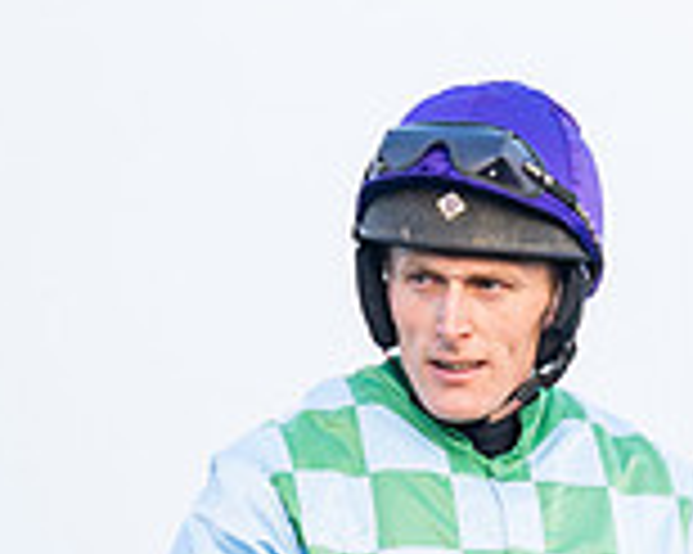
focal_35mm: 410
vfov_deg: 3.8
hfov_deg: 4.7
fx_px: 8404
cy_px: 883
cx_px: 1070
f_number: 4
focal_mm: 98
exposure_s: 1/500
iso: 400
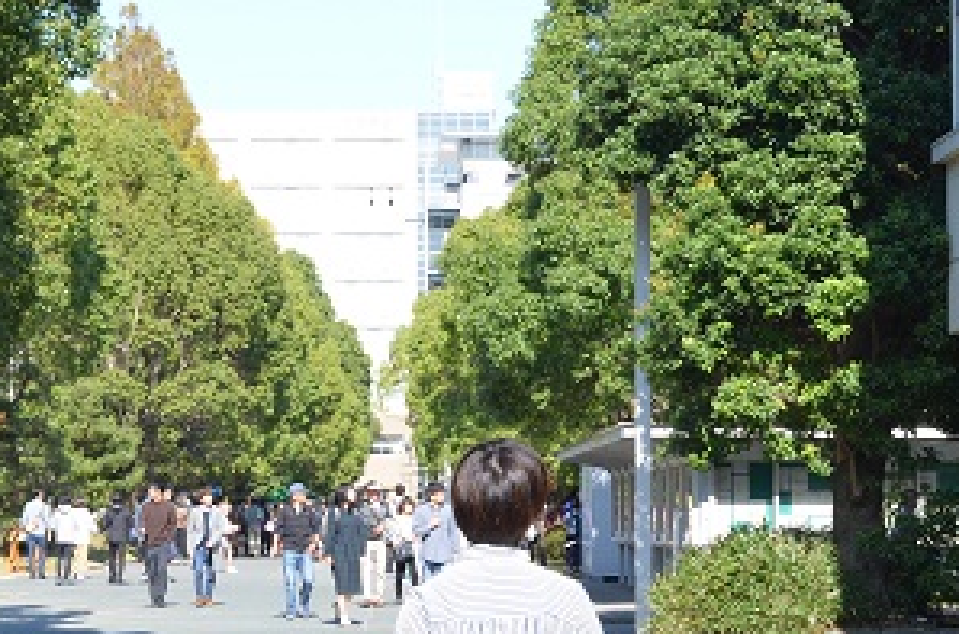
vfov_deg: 10.8
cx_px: 322
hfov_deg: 16.3
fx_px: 3348
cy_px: 352
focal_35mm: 126
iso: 400
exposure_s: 1/200
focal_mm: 50
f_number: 16
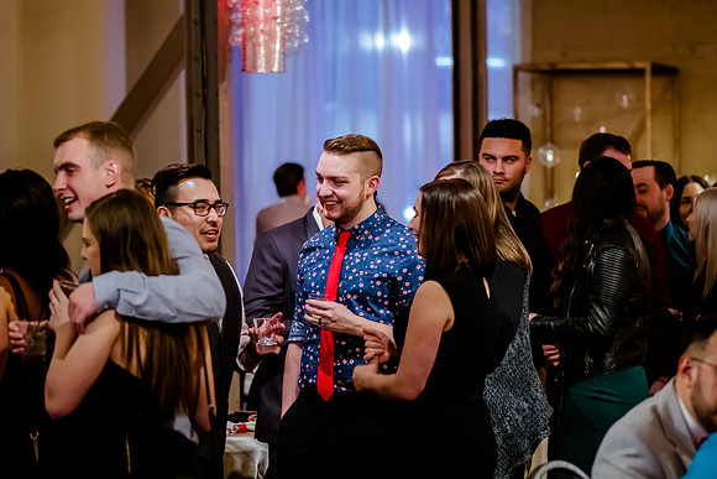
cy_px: 240
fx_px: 3137
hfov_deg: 13.0
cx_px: 358
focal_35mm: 158
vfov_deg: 8.7
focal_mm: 105
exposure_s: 1/100
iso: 4000
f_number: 2.8
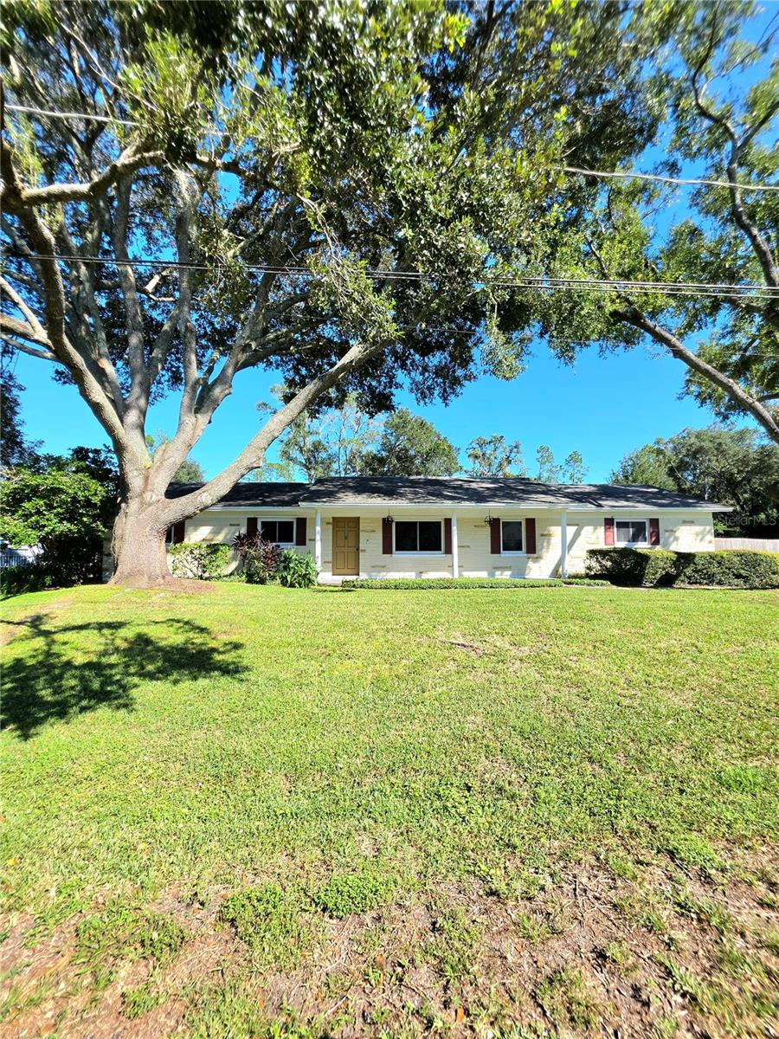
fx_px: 390
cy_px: 520
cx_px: 390
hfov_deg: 89.9
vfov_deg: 106.2
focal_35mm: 13
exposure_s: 1/1111
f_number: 1.9
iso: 32
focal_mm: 2.2
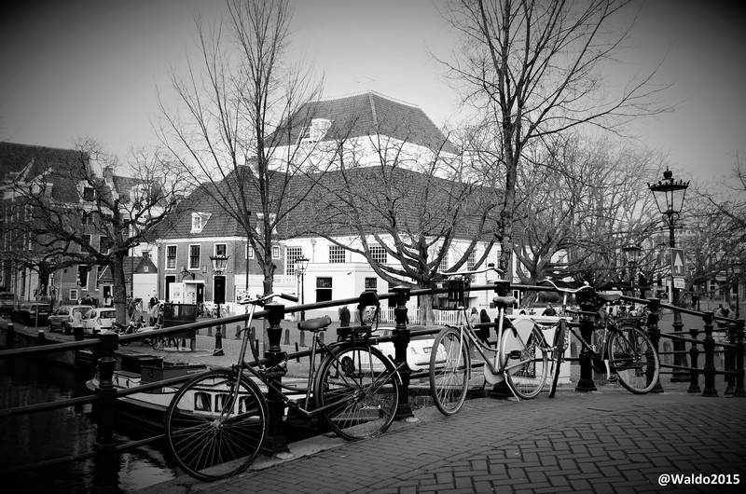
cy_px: 247
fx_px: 807
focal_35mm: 39
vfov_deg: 34.1
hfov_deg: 49.6
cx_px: 373
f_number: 4.2
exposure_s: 1/50
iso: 100
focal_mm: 26
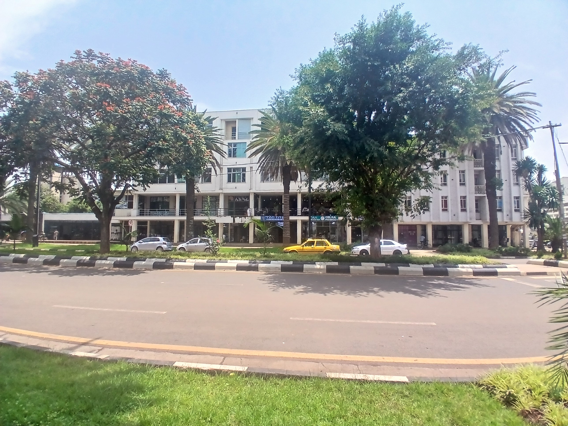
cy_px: 213
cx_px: 284
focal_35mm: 17
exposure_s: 1/666
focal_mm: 1.4
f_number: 2.2
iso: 50
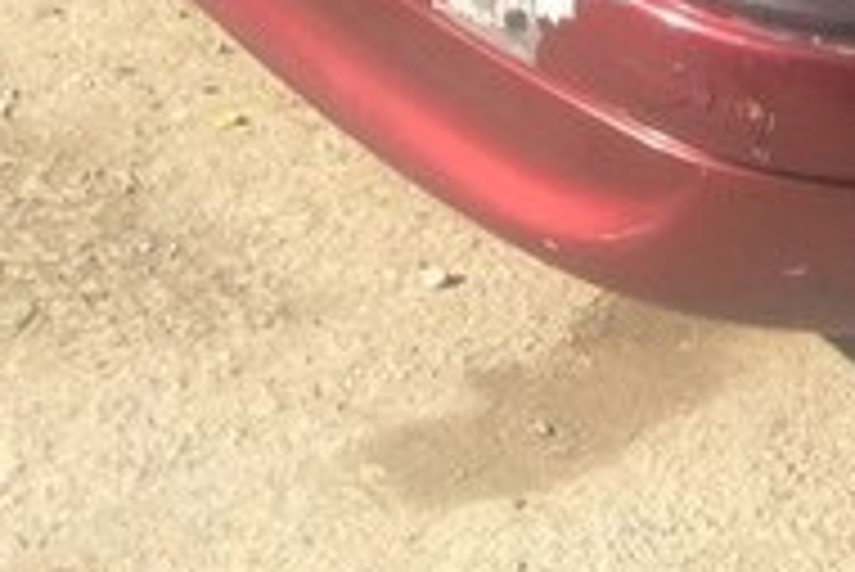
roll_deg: -13.8
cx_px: 1431
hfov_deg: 15.3
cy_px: -412
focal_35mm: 119
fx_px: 2828
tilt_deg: -16.1
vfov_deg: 10.9
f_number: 2.4
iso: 50
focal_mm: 4.12
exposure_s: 1/448
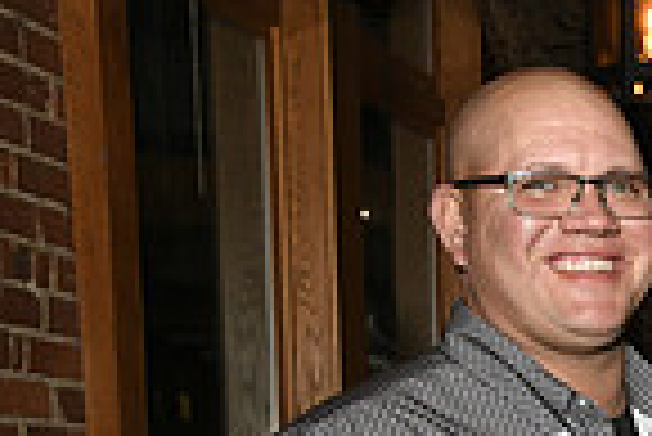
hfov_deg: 15.4
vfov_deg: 11.0
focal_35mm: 116
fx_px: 2103
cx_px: 1138
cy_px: 789
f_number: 11
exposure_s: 1/60
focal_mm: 29
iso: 6400
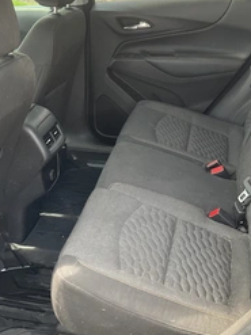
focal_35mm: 47
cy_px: 136
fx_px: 455
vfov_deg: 40.3
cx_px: 104
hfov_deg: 30.8
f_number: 1.8
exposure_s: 1/122
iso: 50
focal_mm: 3
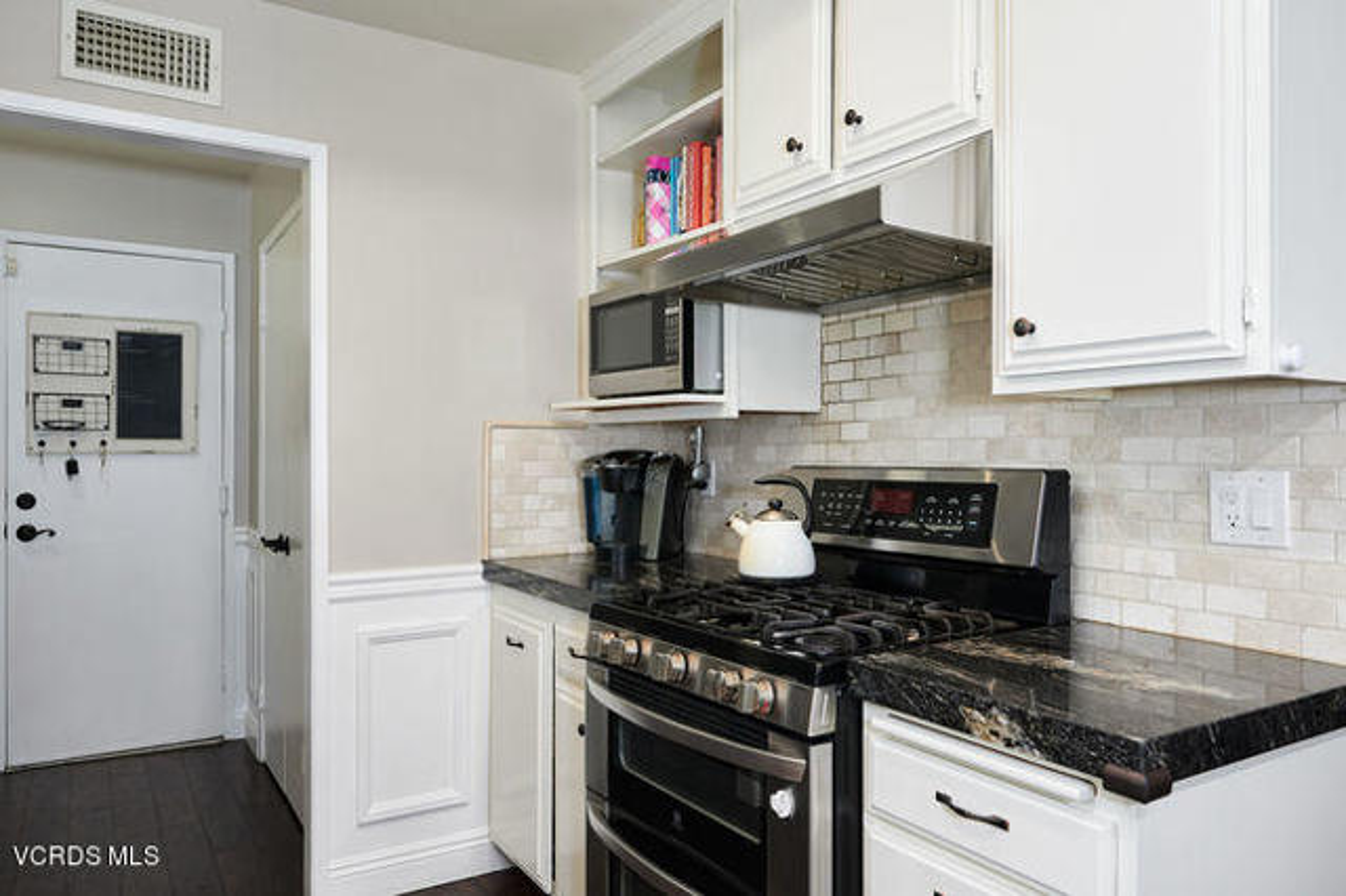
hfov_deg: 77.4
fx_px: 841
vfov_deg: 56.1
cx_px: 673
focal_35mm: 22
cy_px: 448
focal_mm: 22.5
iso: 400
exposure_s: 1/6
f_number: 7.1
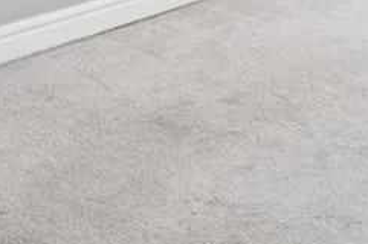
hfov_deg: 29.4
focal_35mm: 68
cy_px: -214
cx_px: 228
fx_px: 699
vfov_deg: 16.2
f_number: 13
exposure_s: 1/13
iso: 200
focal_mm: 16.1
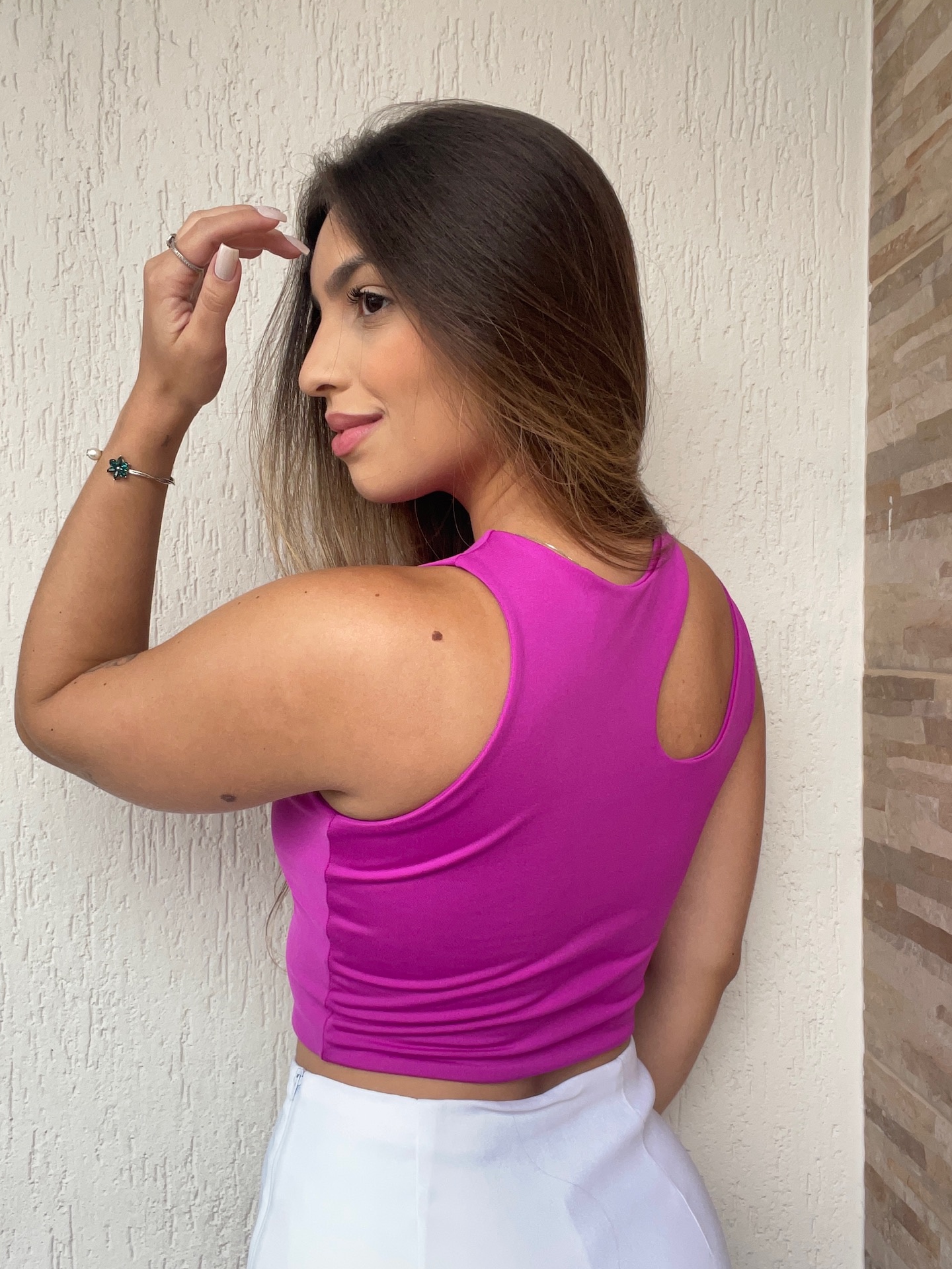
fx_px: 1173
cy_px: 670
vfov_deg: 56.8
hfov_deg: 44.2
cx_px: 460
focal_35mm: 32
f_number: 2.2
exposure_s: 1/121
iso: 100
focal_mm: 2.71
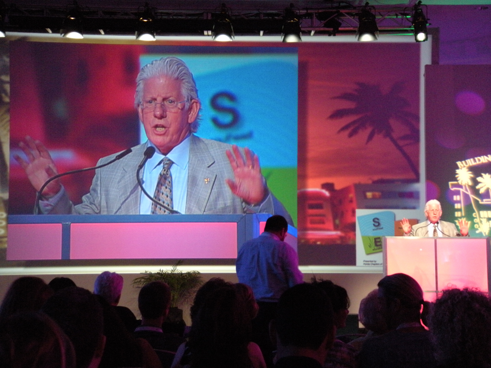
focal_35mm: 75
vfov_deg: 19.6
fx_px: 1064
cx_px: 246
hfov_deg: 26.0
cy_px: 184
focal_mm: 12.5
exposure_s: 1/16
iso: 400
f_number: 4.5
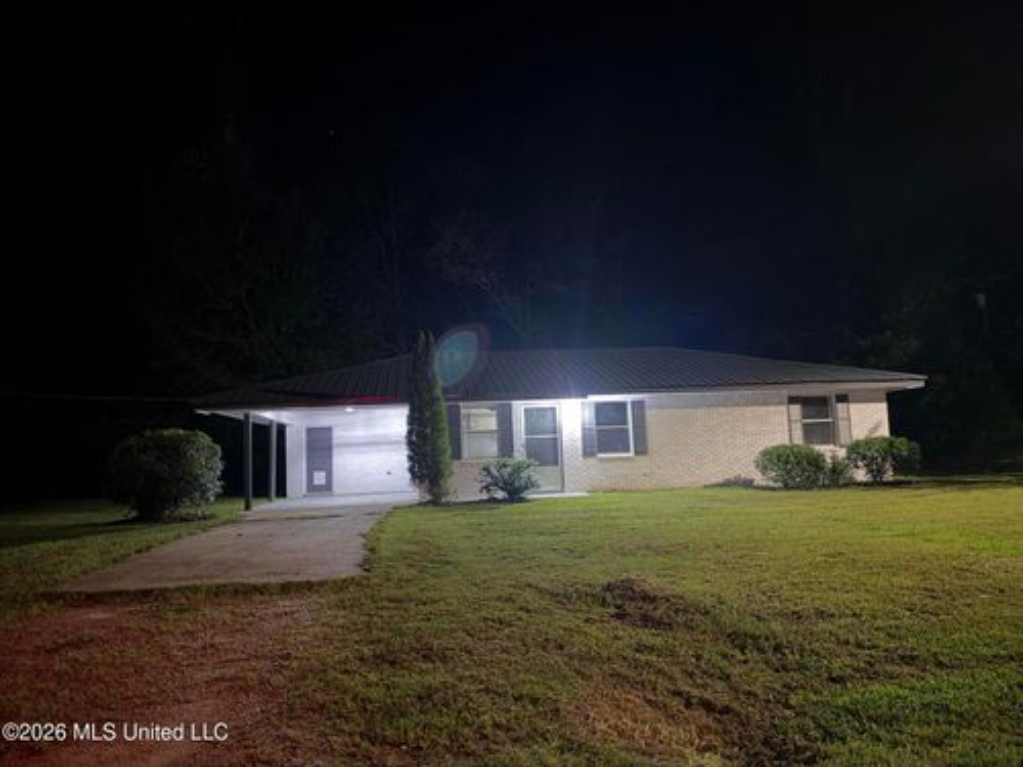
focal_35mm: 24
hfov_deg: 71.6
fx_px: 709
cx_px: 512
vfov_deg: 56.8
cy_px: 384
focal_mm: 6.93
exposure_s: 1/5
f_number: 1.48
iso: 1250
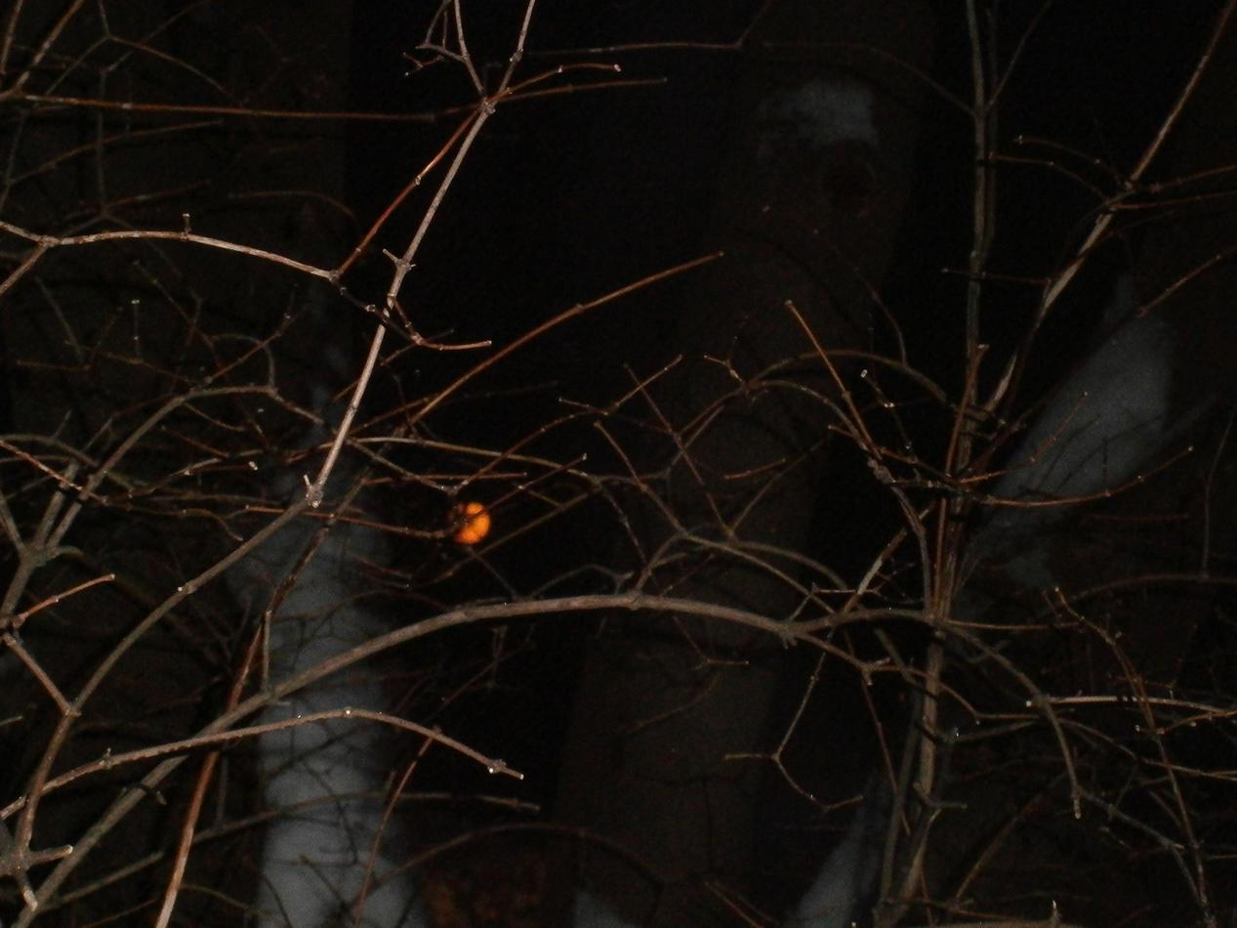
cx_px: 618
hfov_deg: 17.7
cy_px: 464
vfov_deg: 13.3
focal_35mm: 111
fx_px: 3966
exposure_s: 1/100
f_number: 5.8
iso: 800
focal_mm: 19.6
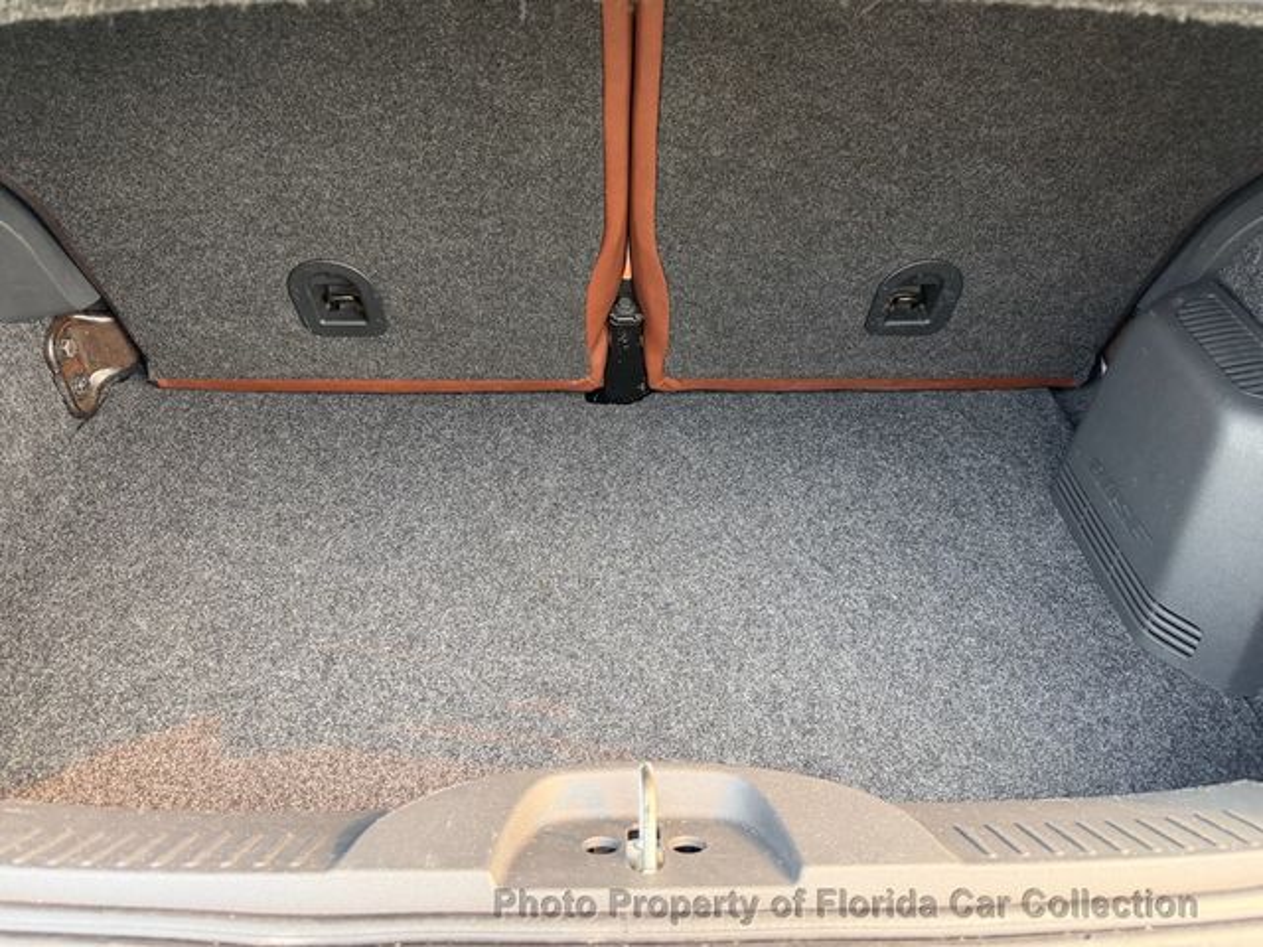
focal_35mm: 24
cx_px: 632
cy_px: 474
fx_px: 876
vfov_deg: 56.8
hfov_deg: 71.6
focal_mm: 6.76
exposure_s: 1/69
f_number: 1.78
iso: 200
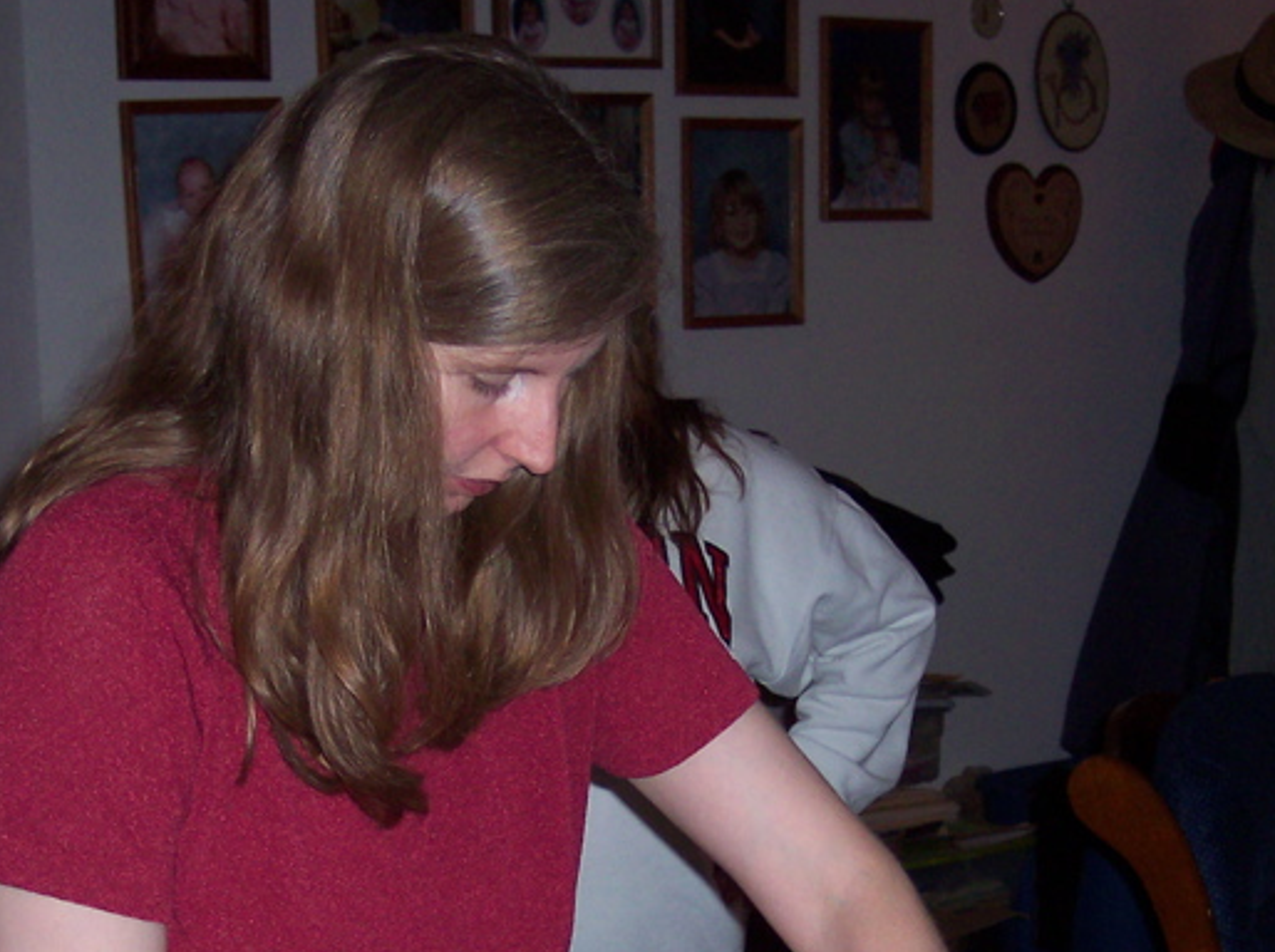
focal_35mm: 79
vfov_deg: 18.3
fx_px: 2906
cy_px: 879
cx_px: 630
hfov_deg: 24.7
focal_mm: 8
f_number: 2.8
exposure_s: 1/30
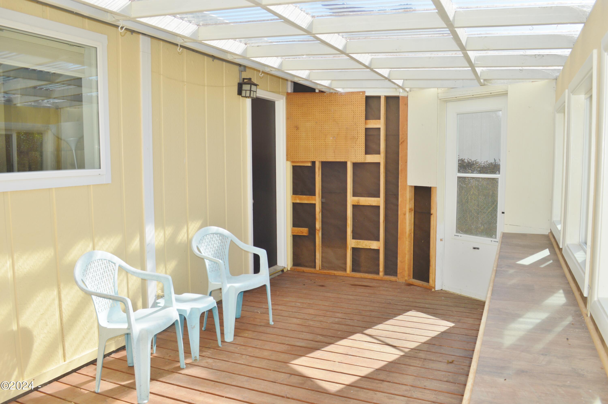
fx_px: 456
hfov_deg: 67.4
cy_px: 202
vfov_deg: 47.8
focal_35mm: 27
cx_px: 304
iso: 100
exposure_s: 1/200
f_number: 7.1
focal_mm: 18
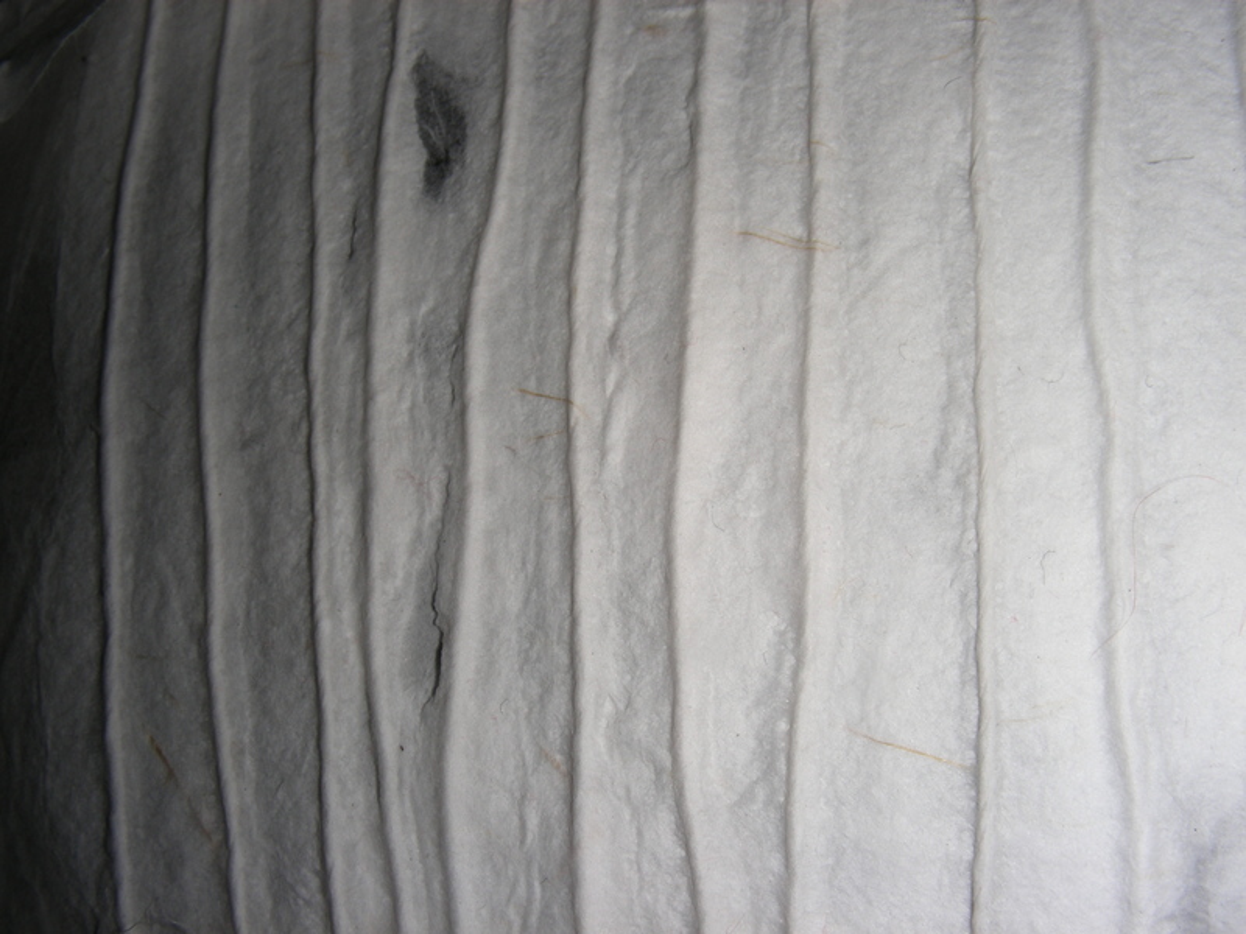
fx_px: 1728
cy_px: 467
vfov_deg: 30.3
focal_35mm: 48
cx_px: 623
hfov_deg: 39.7
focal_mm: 8
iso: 50
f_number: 13.6
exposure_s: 1/60
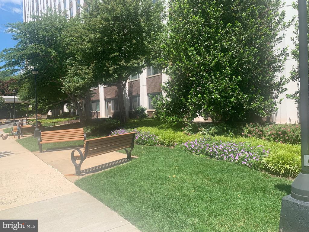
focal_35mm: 26
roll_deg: +3.0
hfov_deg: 67.3
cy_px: 116
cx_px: 154
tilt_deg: -1.6
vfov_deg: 53.1
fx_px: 232
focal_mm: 4.25
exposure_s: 1/1560
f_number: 1.8
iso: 25
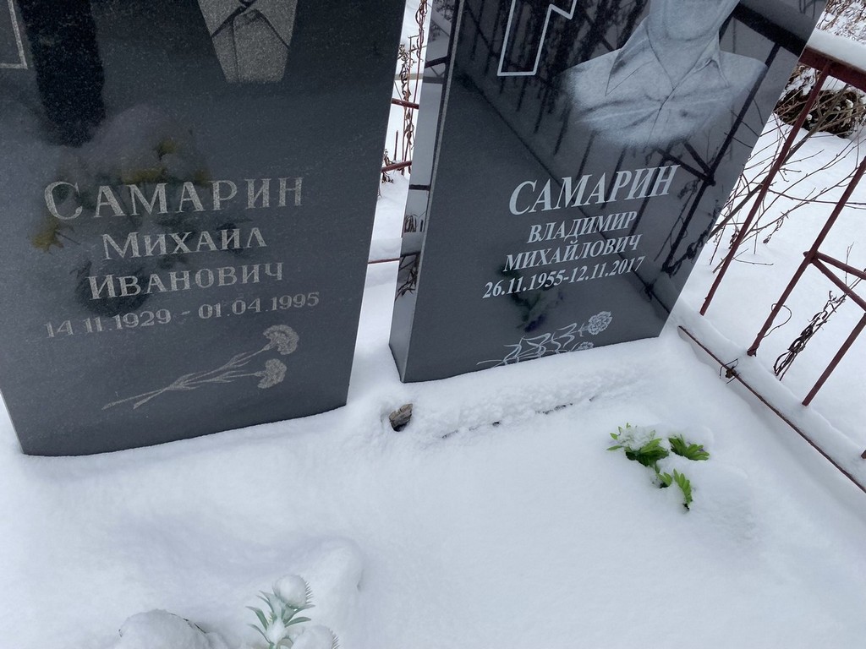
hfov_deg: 67.3
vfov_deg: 53.1
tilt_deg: -45.7
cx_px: 433
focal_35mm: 26
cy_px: 324
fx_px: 650
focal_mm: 4.25
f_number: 1.8
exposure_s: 1/573
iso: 32
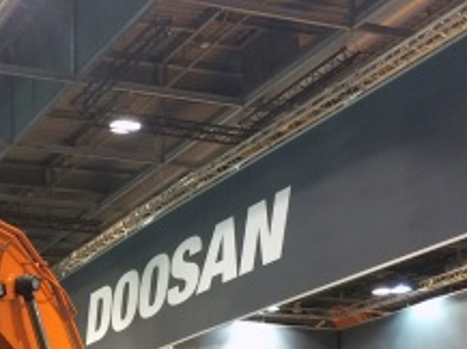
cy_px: 378
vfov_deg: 16.4
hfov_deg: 22.2
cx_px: 73
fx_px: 1172
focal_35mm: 87
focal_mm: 4.15
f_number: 2.2
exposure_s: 1/30
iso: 100
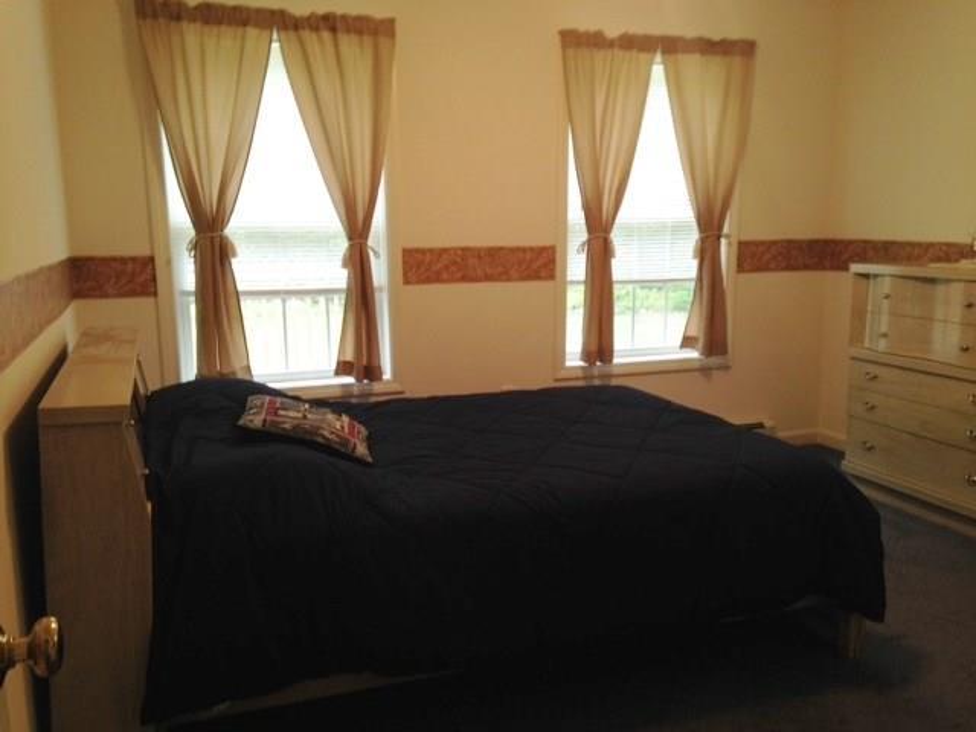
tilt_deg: -9.4
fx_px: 930
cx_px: 488
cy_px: 366
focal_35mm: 33
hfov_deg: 55.4
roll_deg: +0.7
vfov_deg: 42.9
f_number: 2.4
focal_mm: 4.12
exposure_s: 1/20
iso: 50
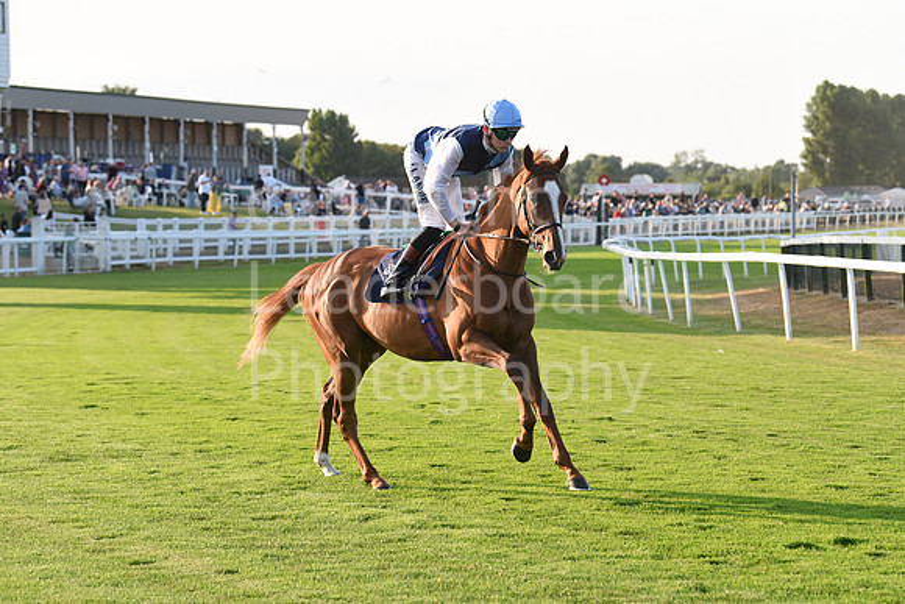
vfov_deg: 12.5
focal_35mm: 110
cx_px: 452
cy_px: 302
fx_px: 2766
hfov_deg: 18.6
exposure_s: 1/1600
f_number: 5
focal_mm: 110
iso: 1000
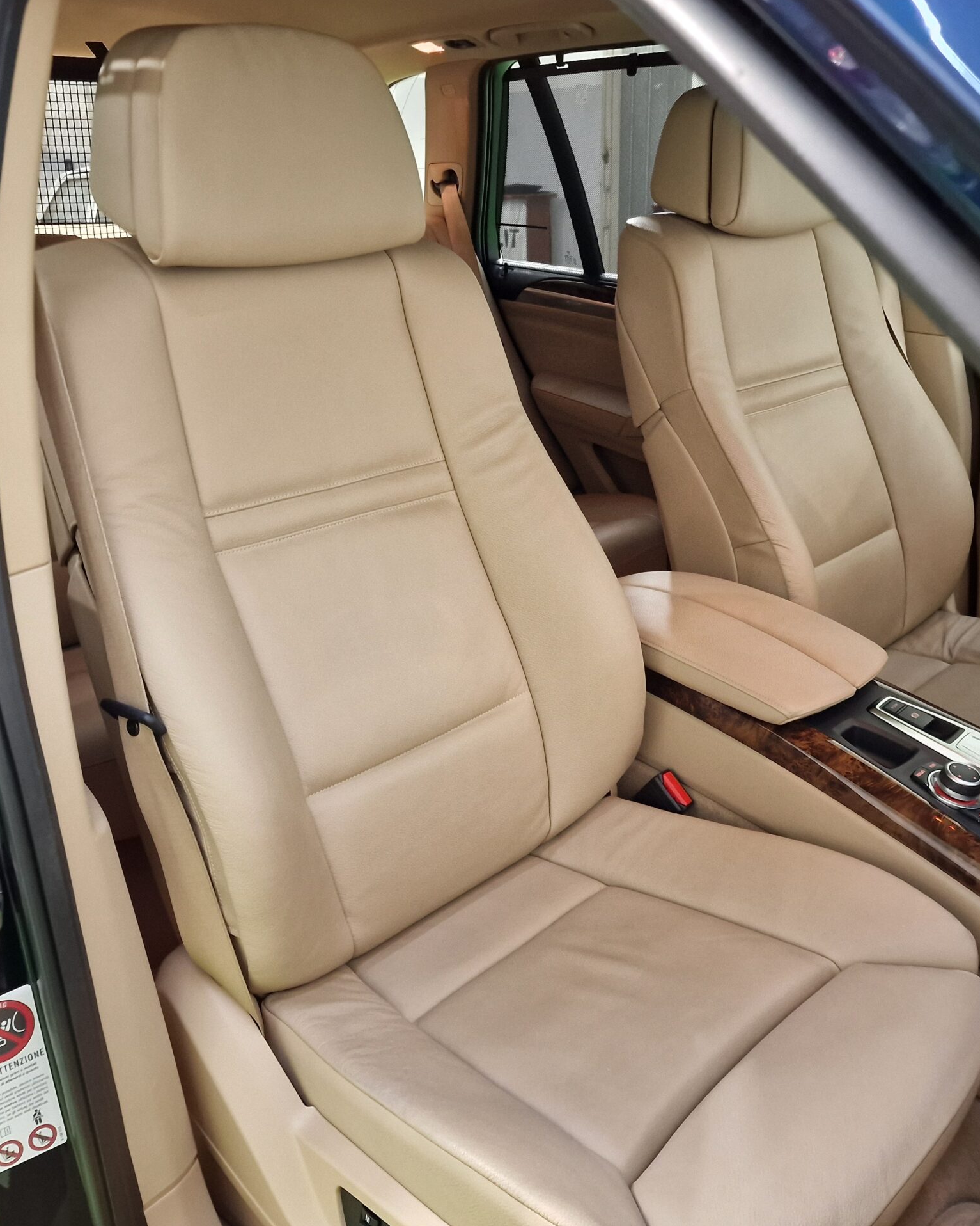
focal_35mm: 30
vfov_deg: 58.8
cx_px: 529
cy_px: 612
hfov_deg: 48.5
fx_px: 1088
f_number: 1.8
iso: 320
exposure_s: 1/33
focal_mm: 6.4
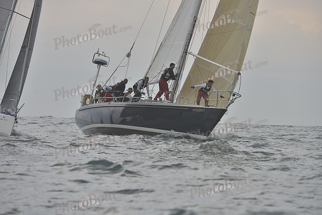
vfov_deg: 4.7
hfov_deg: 7.1
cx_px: 161
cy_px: 108
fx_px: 2594
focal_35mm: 290
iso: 280
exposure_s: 1/800
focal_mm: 290
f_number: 7.1
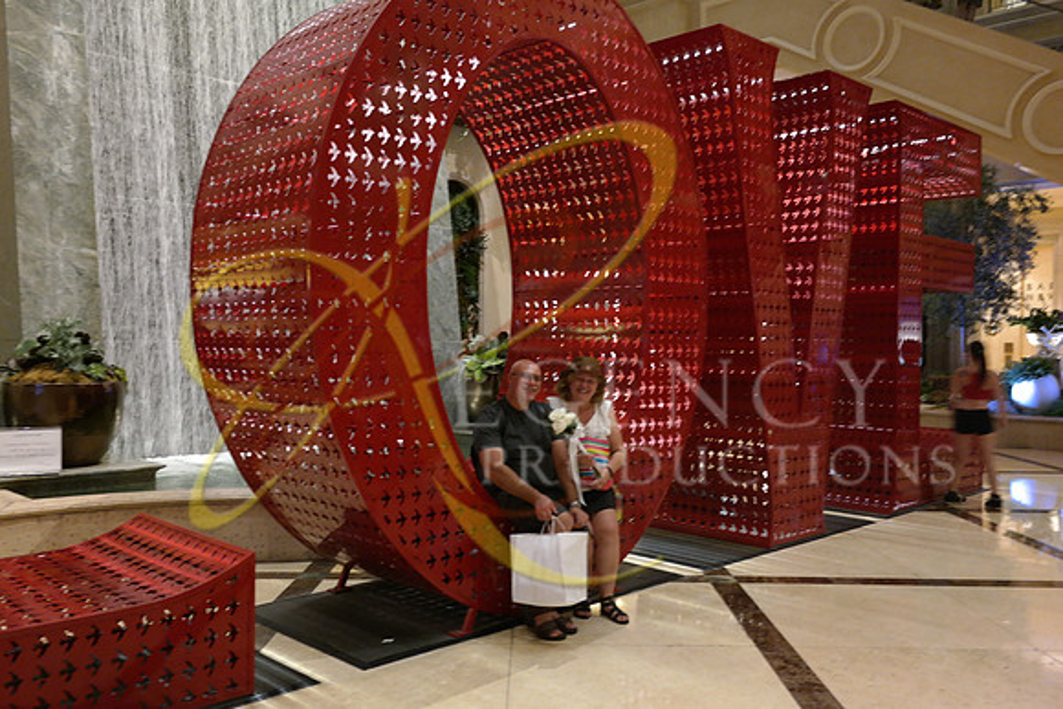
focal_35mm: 30
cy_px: 354
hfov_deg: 61.9
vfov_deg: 43.6
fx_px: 886
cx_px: 532
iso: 1600
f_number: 3.5
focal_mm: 20
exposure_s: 1/15
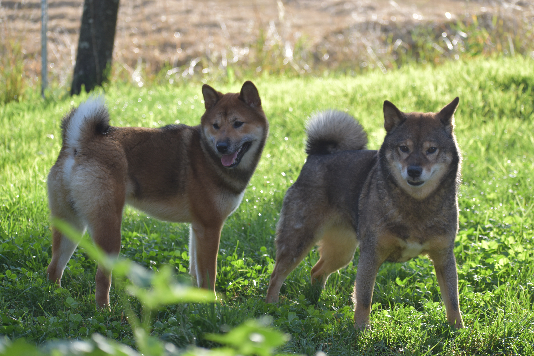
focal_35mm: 105
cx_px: 267
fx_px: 1557
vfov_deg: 13.0
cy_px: 178
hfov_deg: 19.5
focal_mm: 70
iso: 200
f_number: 4.5
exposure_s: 1/320
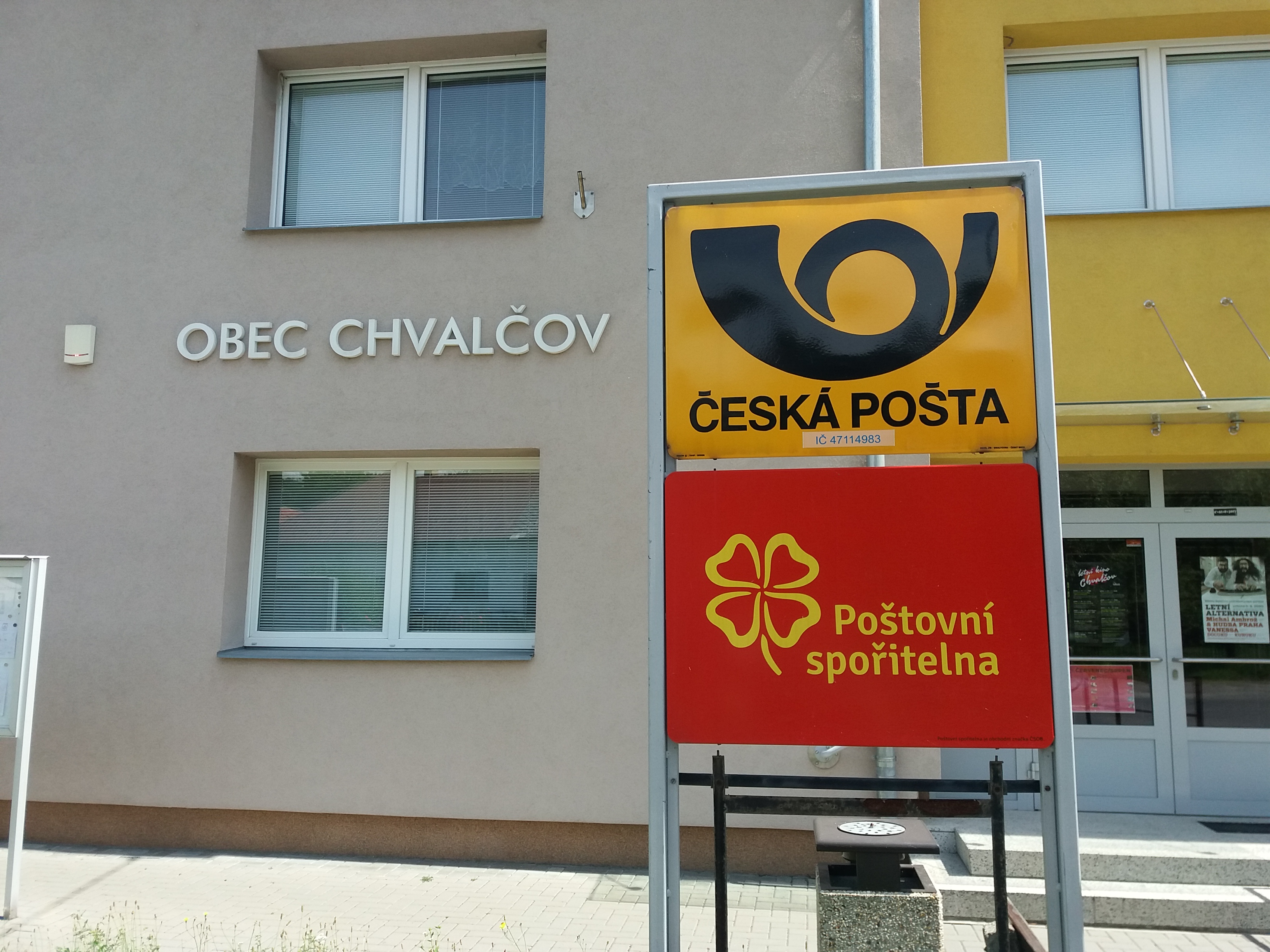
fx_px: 1027
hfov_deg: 63.4
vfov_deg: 49.7
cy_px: 476
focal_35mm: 28
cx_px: 635
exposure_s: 1/738
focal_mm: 3.7
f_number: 1.9
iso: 64
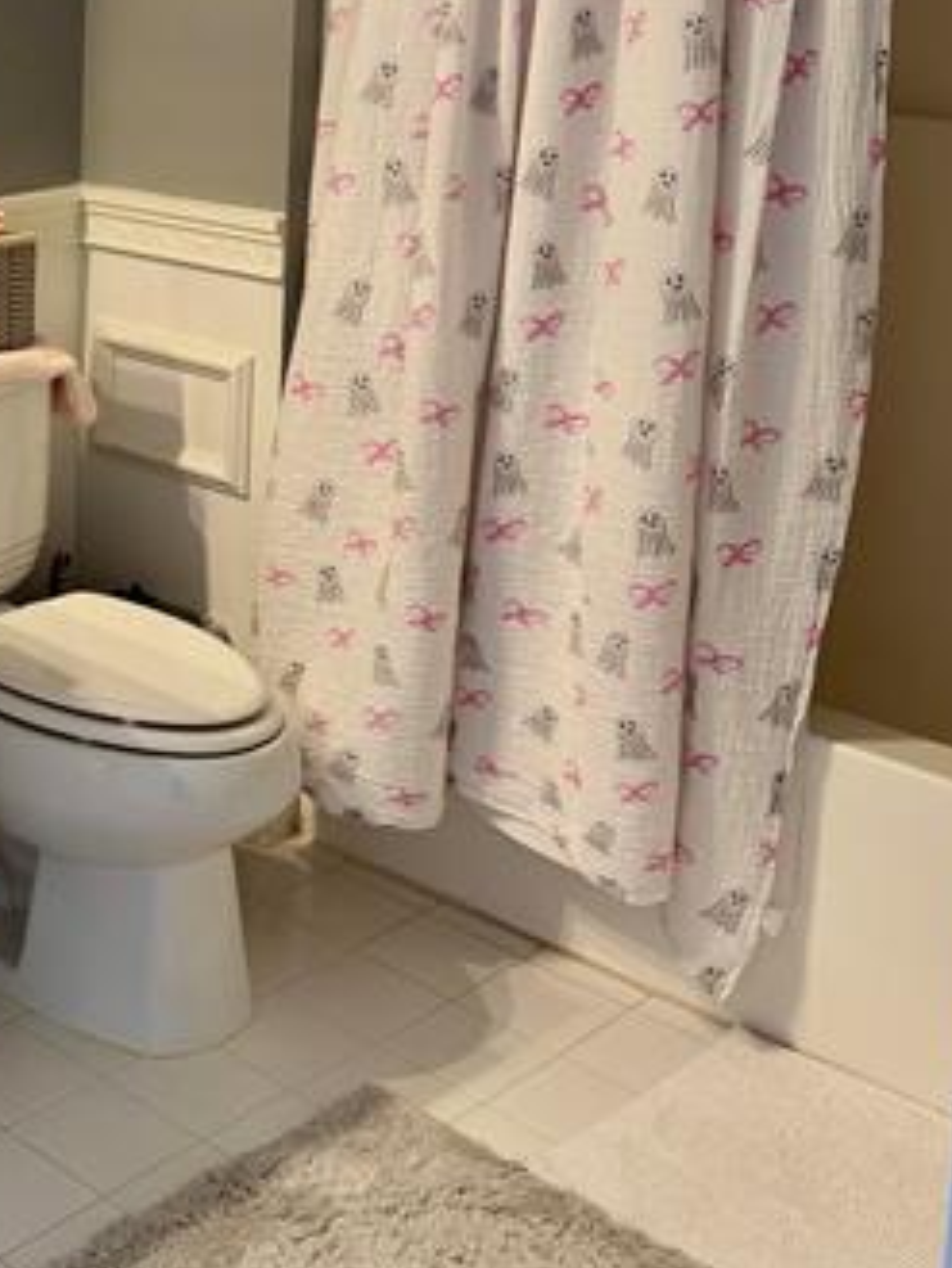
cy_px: 258
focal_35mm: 56
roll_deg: +0.4
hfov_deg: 24.2
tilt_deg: -11.2
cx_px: -119
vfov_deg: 33.4
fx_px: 2052
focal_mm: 6.76
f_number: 1.78
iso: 160
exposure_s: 1/60
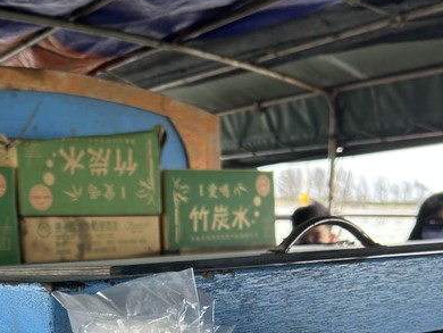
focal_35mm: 52
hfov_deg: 35.7
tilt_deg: -12.1
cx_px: 95
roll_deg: -2.6
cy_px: 320
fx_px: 666
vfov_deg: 26.8
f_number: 1.5
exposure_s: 1/242
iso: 50
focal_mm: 5.7
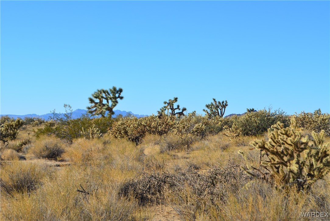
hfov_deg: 24.6
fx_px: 757
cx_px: 165
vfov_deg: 16.6
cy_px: 110
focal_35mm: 82
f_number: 10
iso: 200
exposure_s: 1/320
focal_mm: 55
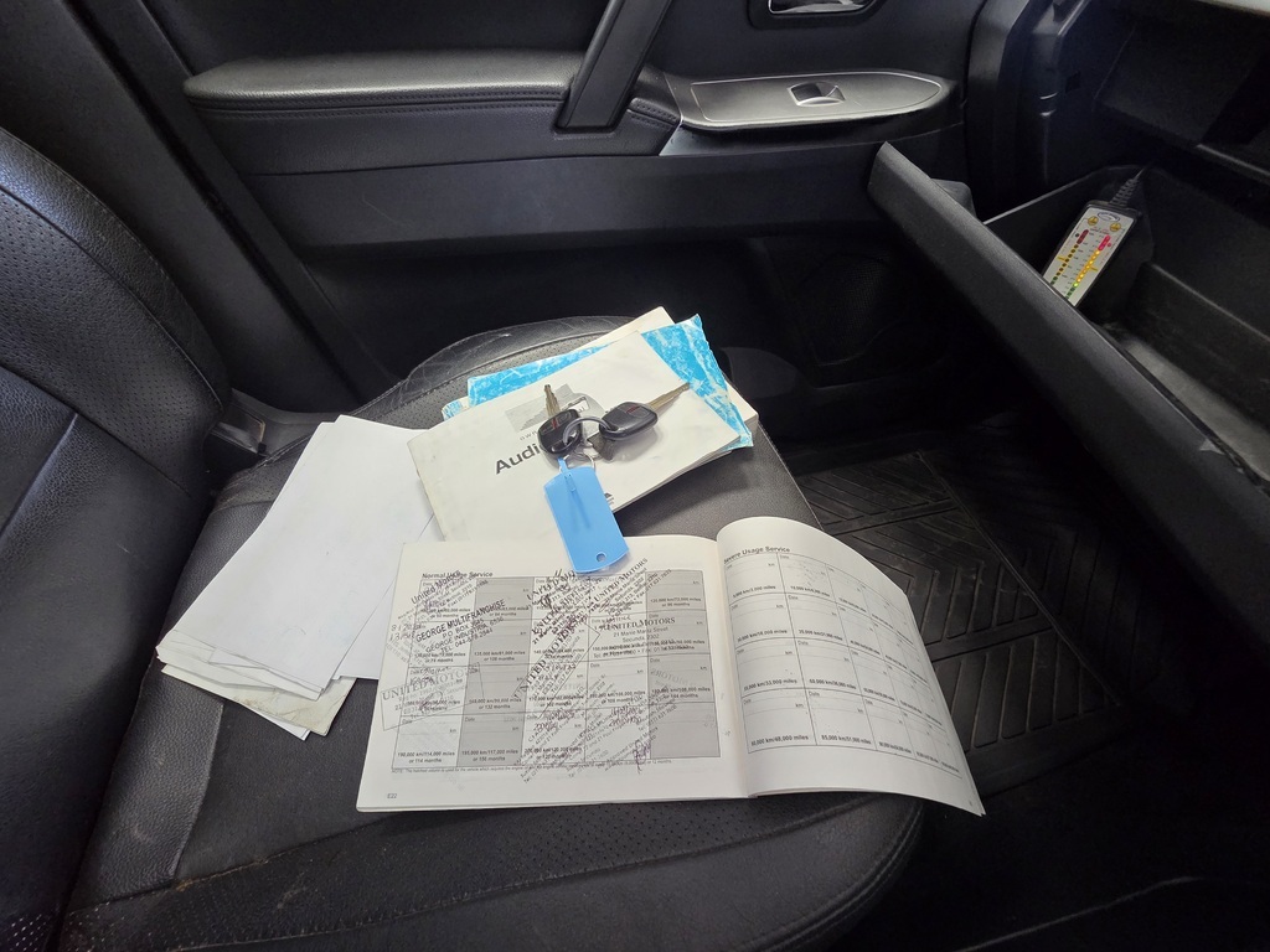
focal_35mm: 13
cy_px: 476
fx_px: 477
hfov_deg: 106.2
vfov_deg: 89.9
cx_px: 635
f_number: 2.2
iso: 320
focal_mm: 2.2
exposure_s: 1/50
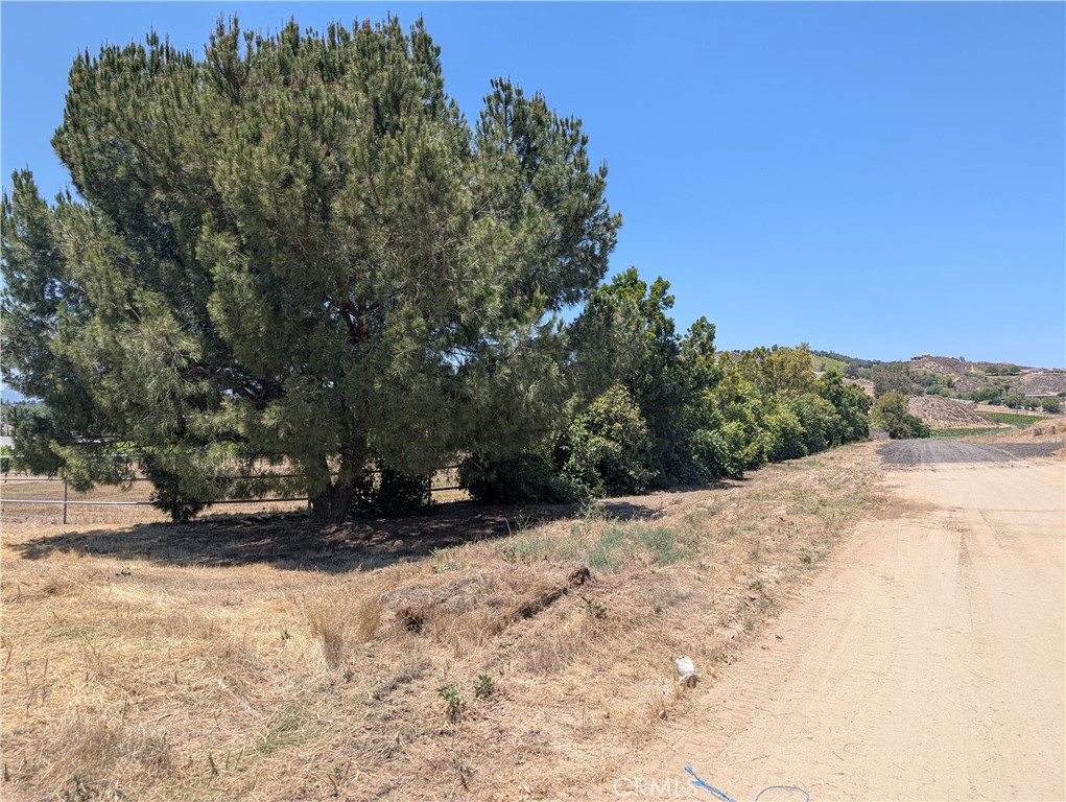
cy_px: 401
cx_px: 533
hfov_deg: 71.5
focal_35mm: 24
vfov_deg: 56.9
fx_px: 740
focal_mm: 6.9
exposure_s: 1/782
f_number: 1.68
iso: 21
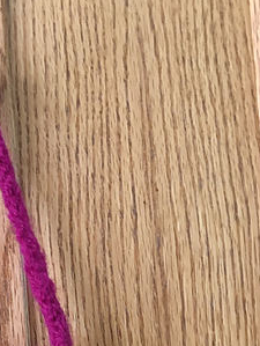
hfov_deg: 22.8
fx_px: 620
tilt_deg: +1.5
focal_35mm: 62
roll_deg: +4.5
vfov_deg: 30.4
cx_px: 5
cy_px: 274
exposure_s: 1/17
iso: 200
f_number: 2.2
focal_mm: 4.15
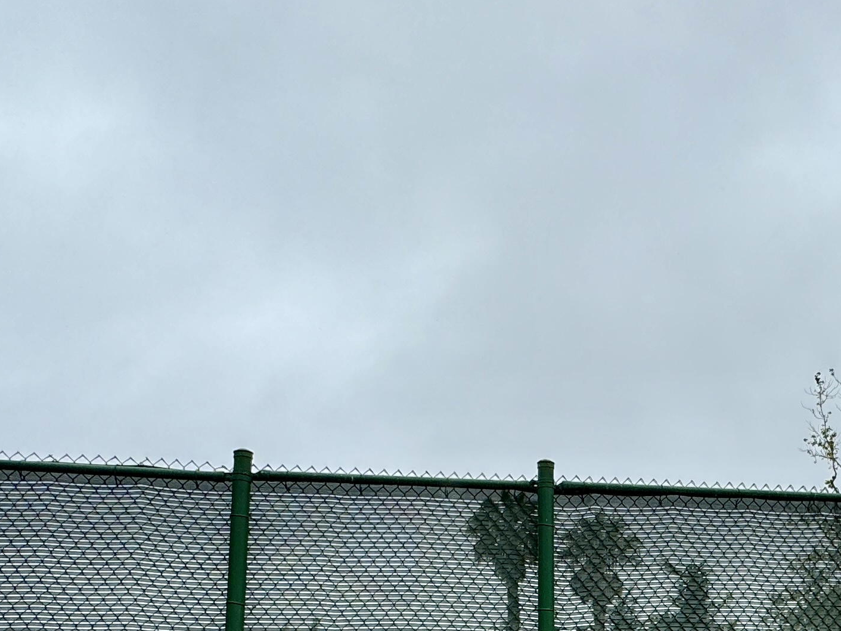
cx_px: 622
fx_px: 972
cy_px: 623
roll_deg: +0.1
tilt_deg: +7.4
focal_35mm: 40
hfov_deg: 45.3
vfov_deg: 33.1
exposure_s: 1/1880
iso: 40
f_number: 2.2
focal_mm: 2.22
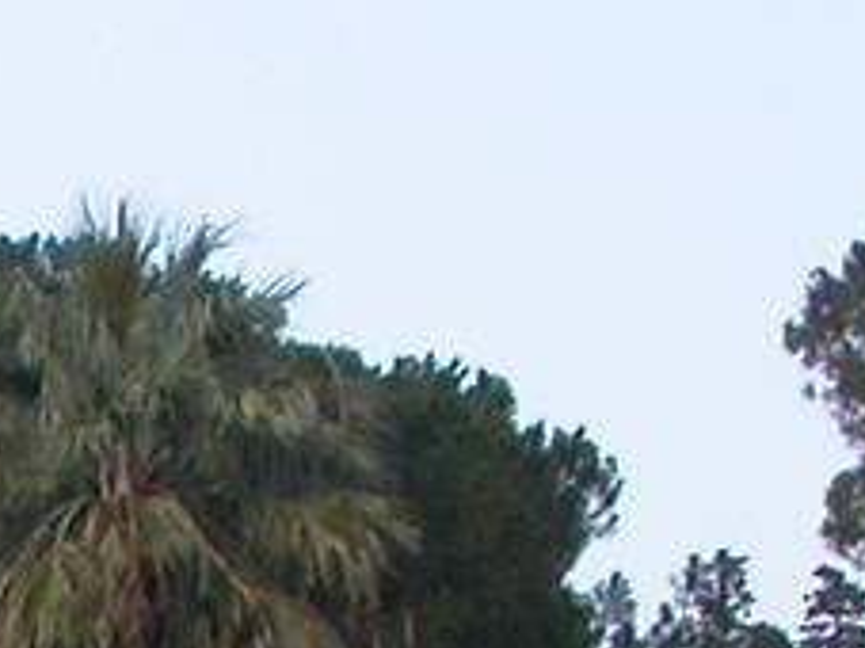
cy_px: 1792
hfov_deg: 7.0
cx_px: -1158
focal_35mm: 268
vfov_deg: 5.3
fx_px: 6693
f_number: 5.3
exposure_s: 1/147
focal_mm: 7.85
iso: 100
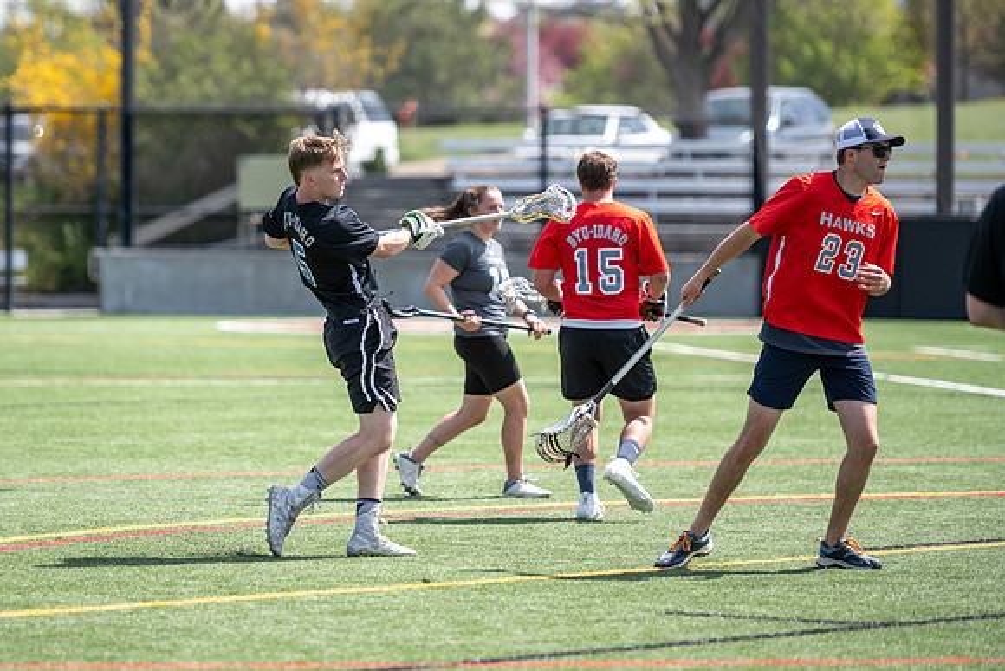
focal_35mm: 216
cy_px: 334
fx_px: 6018
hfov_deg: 9.5
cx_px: 404
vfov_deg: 6.4
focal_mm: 180
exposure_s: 1/2000
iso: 100
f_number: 2.8
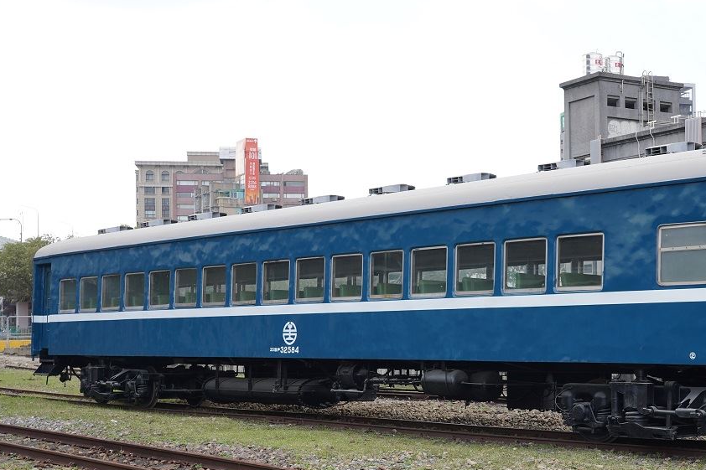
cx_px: 491
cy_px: 303
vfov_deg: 23.7
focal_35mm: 57
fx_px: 1118
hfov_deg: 34.6
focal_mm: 40
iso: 100
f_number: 8
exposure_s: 1/60
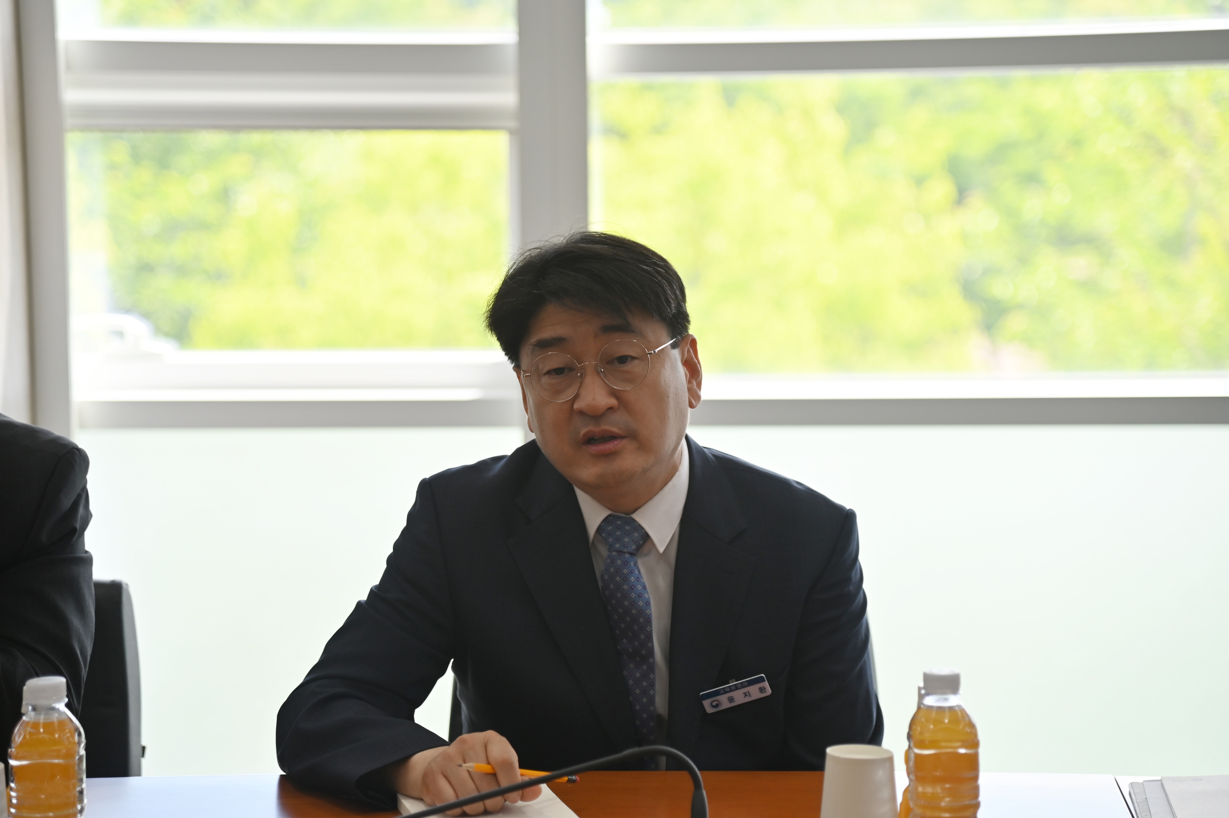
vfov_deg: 11.4
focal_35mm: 120
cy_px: 409
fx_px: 4094
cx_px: 614
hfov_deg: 17.1
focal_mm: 120
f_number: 4
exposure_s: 1/250
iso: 400
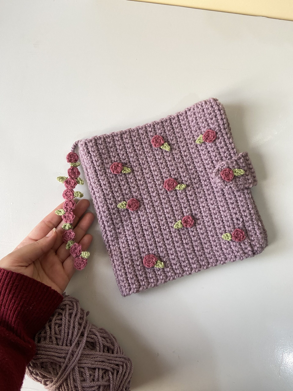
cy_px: 196
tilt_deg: -84.5
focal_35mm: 26
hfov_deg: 53.1
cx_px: 146
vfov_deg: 67.3
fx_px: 293
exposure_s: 1/63
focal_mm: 4.25
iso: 125
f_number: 1.8
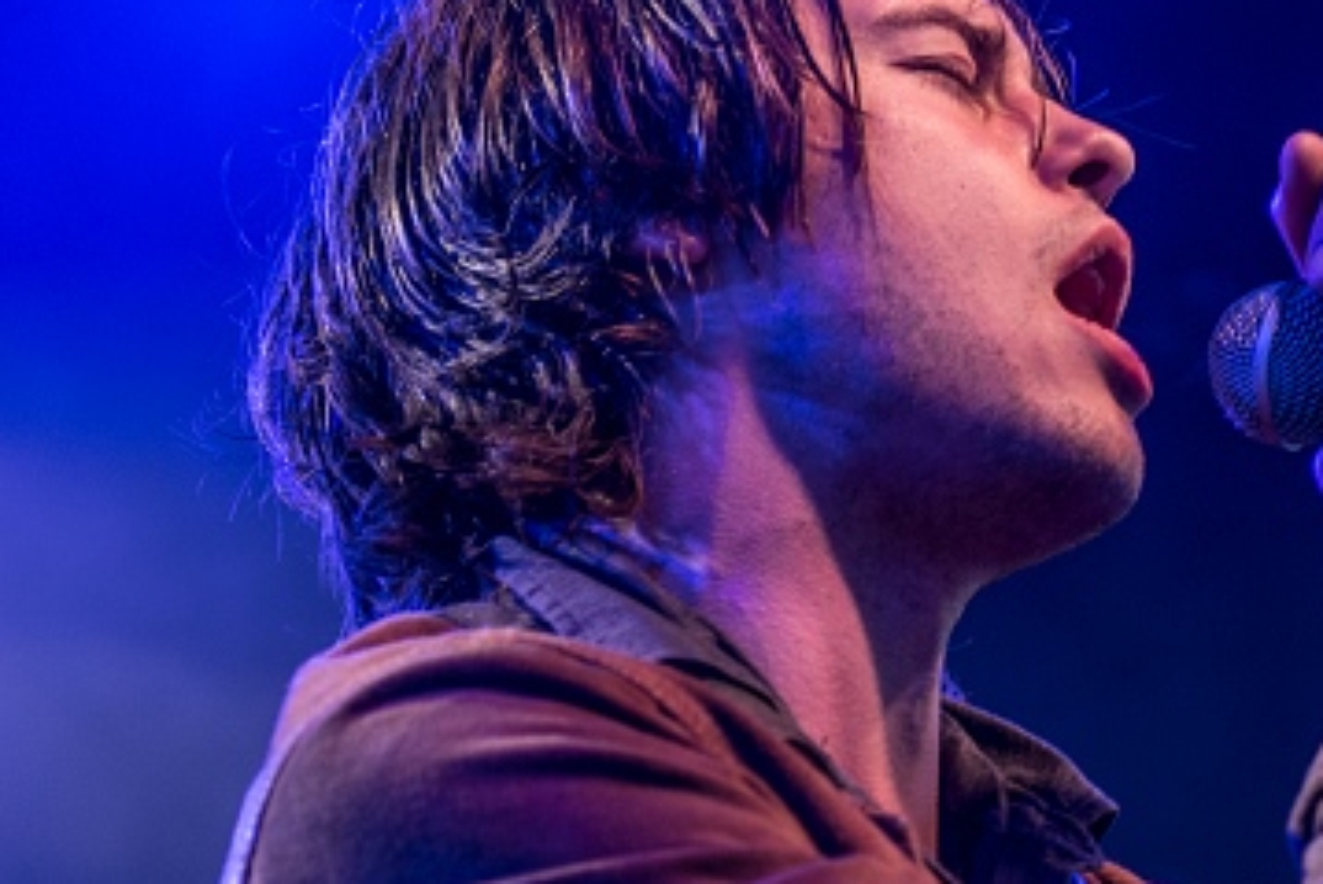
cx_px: 1301
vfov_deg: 5.8
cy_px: 718
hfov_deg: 8.7
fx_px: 8639
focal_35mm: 235
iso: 200
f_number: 2.8
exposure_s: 1/100
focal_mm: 78
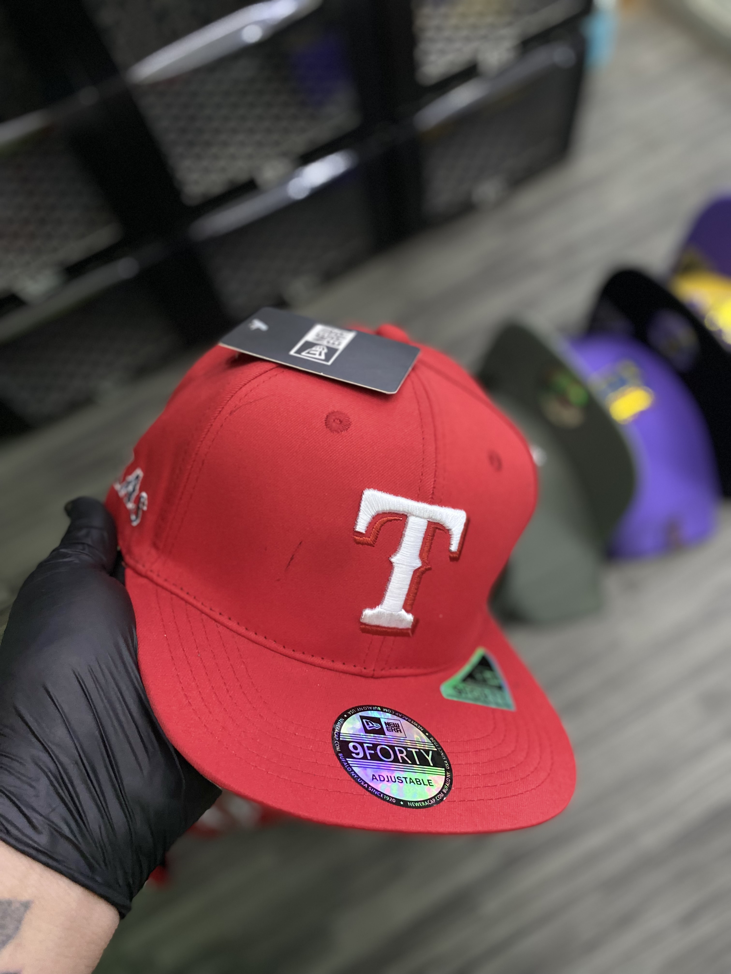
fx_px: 732
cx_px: 366
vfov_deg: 67.3
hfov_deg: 53.1
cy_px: 487
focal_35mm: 26
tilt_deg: -62.0
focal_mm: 4.25
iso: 320
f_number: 1.8
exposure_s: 1/60
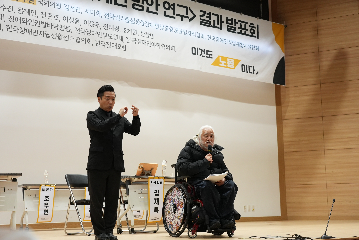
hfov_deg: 37.5
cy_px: 120
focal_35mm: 53
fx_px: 529
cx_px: 180
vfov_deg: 25.5
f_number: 4
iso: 2500
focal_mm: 53
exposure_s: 1/80
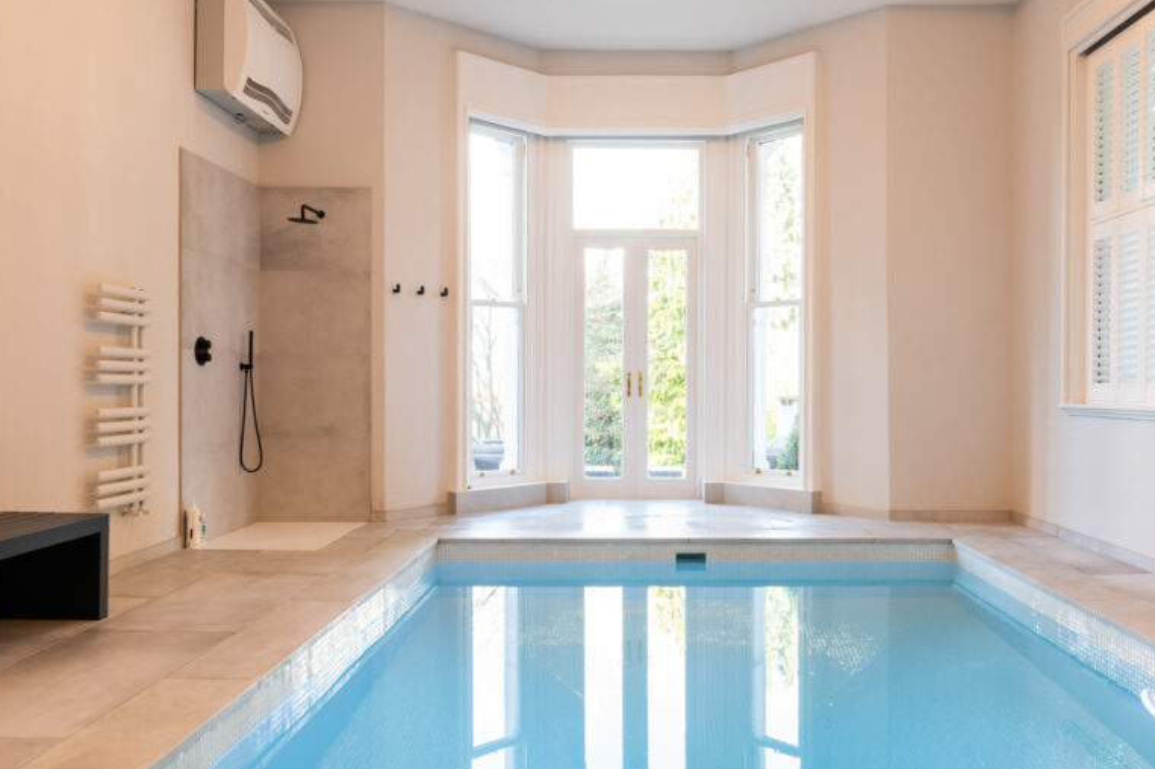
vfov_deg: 43.6
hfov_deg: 61.8
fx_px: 962
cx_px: 631
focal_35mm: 30
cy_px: 396
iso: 200
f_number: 8
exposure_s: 1/5
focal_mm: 22
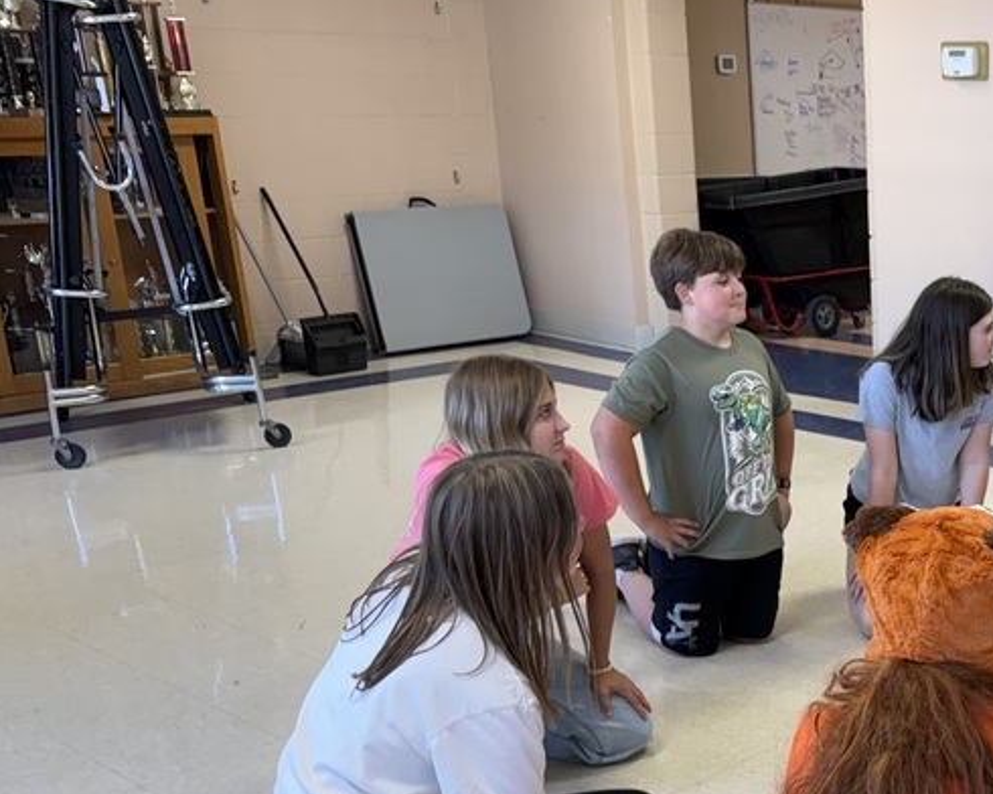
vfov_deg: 30.3
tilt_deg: -18.7
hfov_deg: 34.0
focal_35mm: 49
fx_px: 1440
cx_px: 1036
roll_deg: -1.1
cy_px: 600
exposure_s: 1/120
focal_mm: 6.76
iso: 160
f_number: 1.78
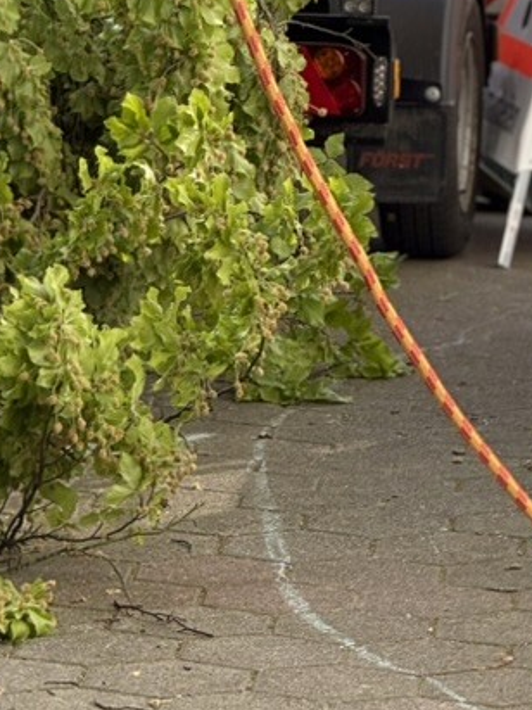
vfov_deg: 6.6
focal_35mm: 299
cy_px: -136
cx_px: 197
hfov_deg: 5.0
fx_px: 6130
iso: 50
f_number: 2.8
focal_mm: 15.66
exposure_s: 1/243
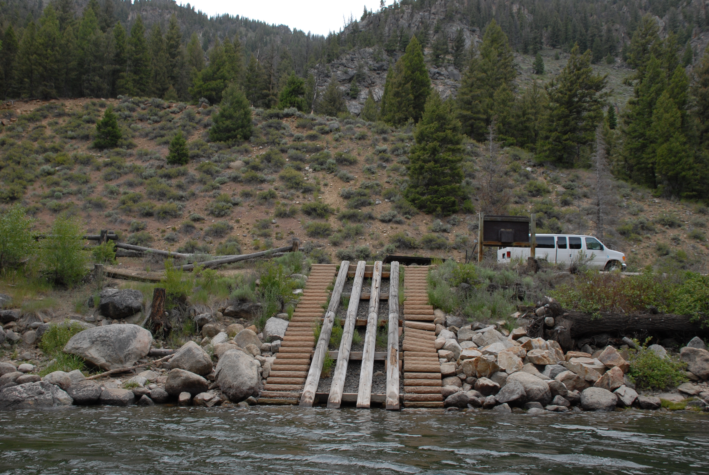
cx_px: 354
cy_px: 238
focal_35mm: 33
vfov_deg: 40.1
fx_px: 651
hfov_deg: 57.2
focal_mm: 22
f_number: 7.1
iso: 200
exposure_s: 1/250
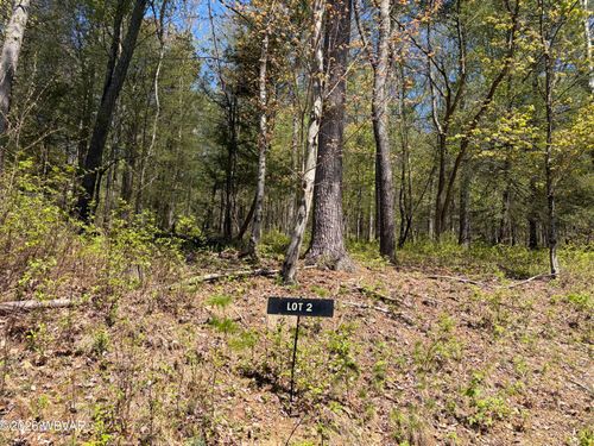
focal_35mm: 26
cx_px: 297
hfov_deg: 67.3
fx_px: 446
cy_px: 223
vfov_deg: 53.1
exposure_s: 1/1626
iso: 50
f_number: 1.6
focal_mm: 5.96
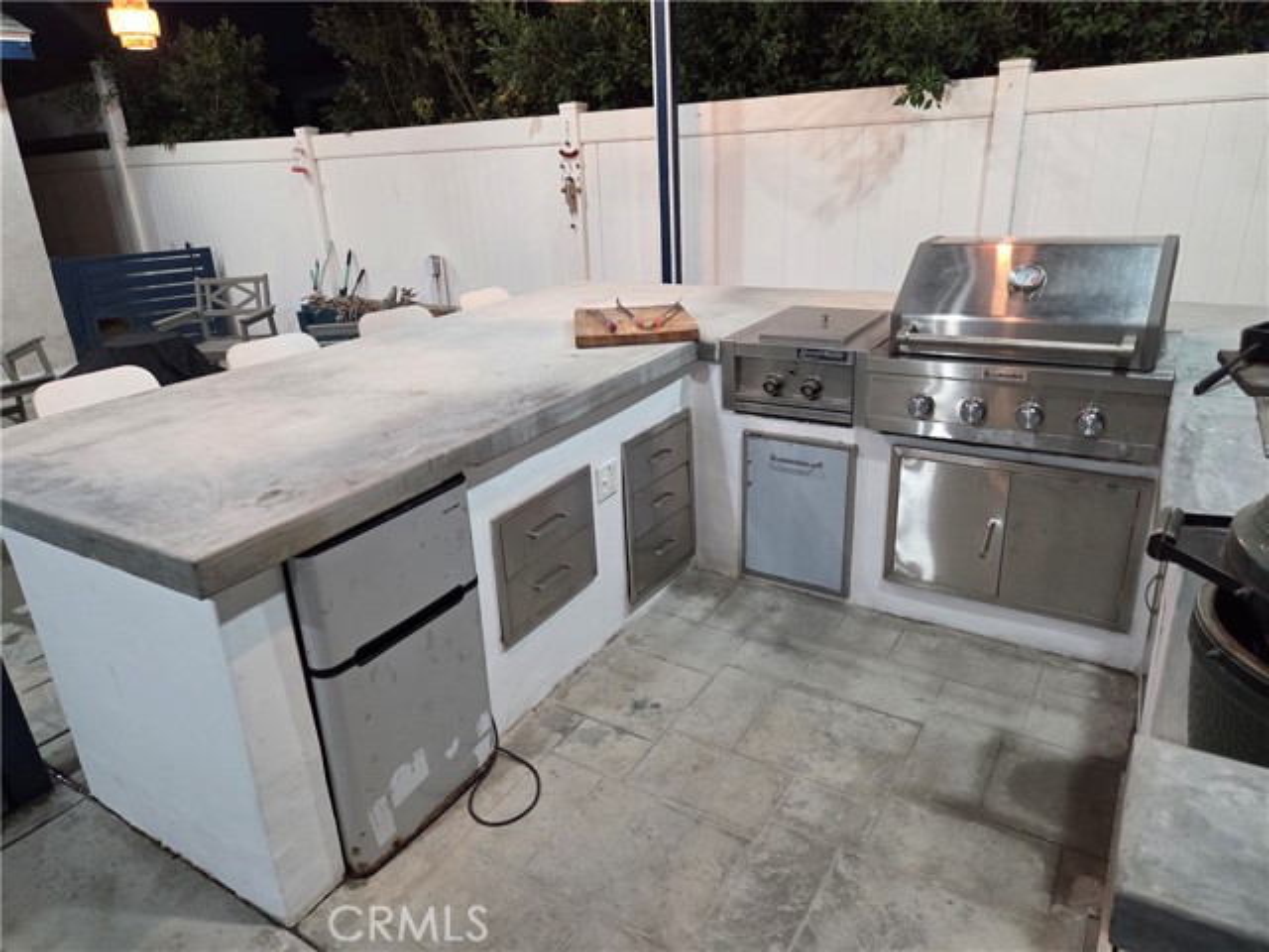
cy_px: 476
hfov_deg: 73.9
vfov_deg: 58.9
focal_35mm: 23
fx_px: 843
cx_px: 634
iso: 800
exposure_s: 1/120
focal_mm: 5.4
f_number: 1.8
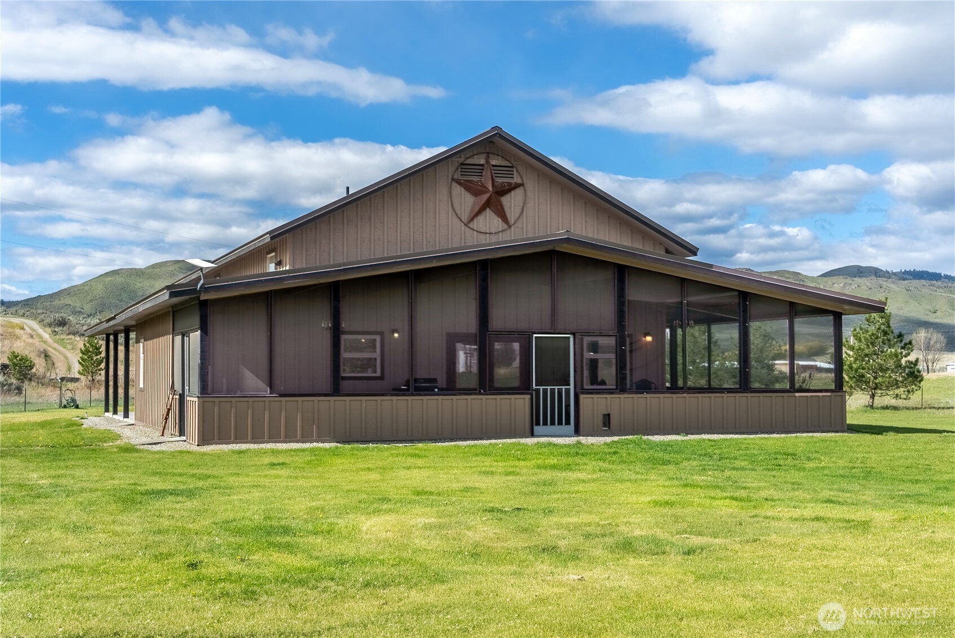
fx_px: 1189
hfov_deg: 43.8
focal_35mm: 45
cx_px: 478
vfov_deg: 30.0
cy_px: 319
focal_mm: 44.8
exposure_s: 1/5000
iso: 100
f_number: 6.3
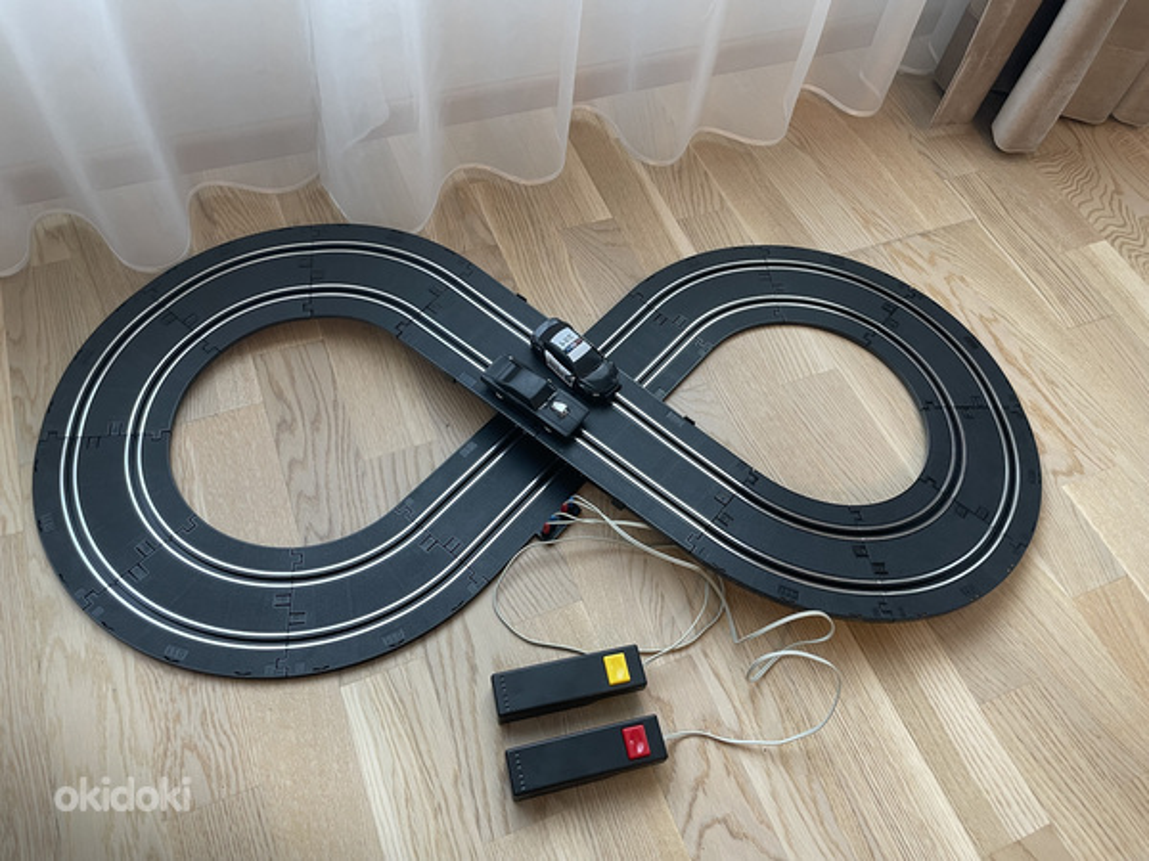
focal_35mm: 26
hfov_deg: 67.3
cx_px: 574
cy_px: 430
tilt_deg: -57.8
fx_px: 863
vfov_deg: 53.1
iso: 100
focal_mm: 4.2
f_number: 1.6
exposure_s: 1/50
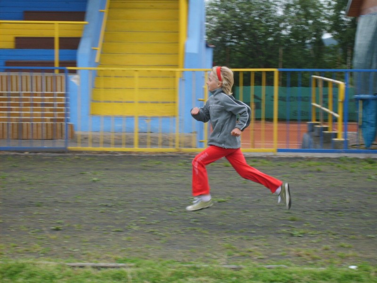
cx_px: 188
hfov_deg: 18.7
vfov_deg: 14.1
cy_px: 142
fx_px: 1144
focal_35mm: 105
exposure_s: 1/125
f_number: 4.9
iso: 50
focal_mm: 17.4
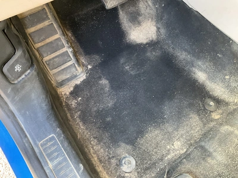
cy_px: 89
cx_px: 119
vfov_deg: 48.2
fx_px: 199
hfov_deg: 61.7
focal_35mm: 29
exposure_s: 1/60
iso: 125
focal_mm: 3
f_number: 1.8
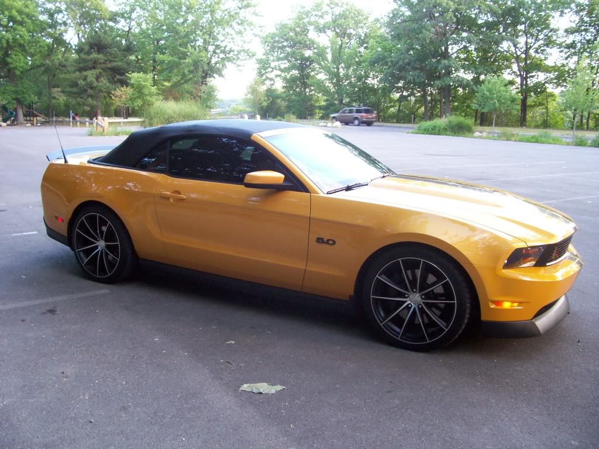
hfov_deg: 54.0
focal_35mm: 34
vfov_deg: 41.8
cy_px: 224
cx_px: 300
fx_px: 588
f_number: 2.7
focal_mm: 5.6
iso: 146
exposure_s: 1/32
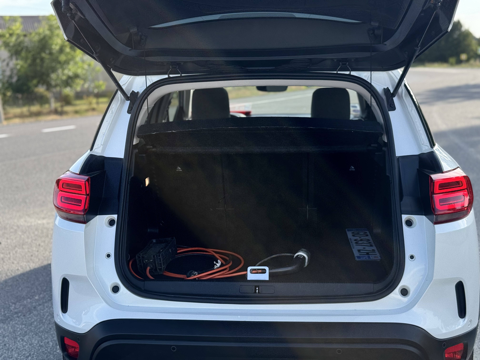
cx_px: 240
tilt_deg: -9.1
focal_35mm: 48
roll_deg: +0.9
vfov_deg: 30.3
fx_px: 666
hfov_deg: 39.7
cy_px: 180
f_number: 1.78
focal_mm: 6.76
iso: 64
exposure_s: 1/1395
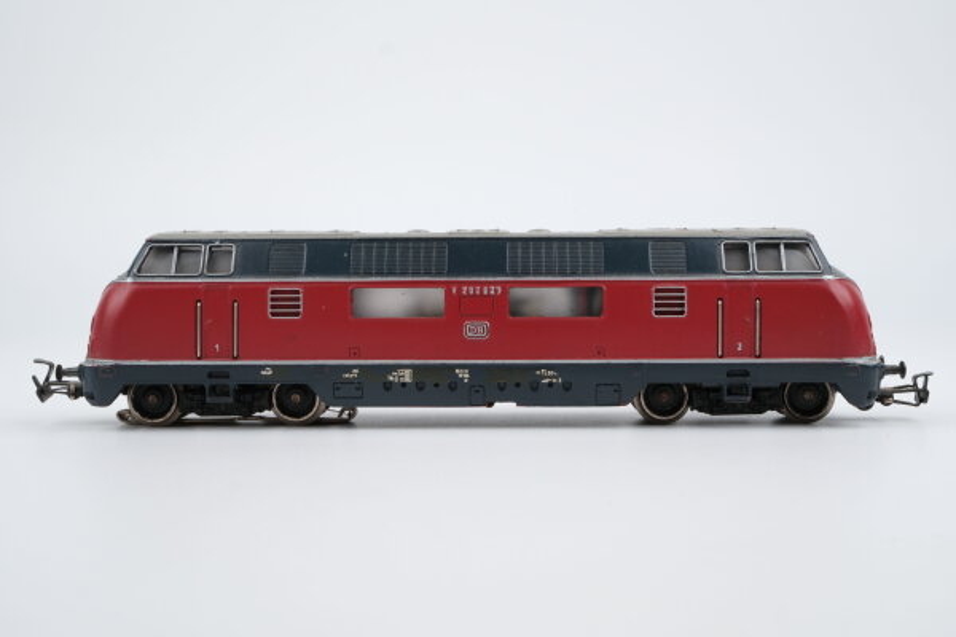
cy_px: 318
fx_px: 1195
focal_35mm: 45
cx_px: 478
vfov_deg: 29.9
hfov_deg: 43.6
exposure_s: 1/125
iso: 400
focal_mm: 30
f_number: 10
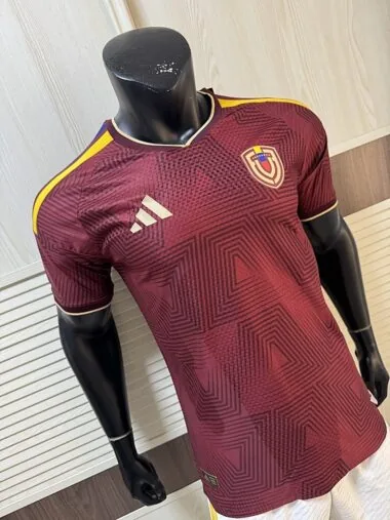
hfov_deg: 56.8
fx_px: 361
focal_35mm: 24
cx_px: 195
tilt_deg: -15.7
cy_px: 260
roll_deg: +19.4
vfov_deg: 71.6
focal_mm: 6.76
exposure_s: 1/60
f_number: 1.78
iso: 400
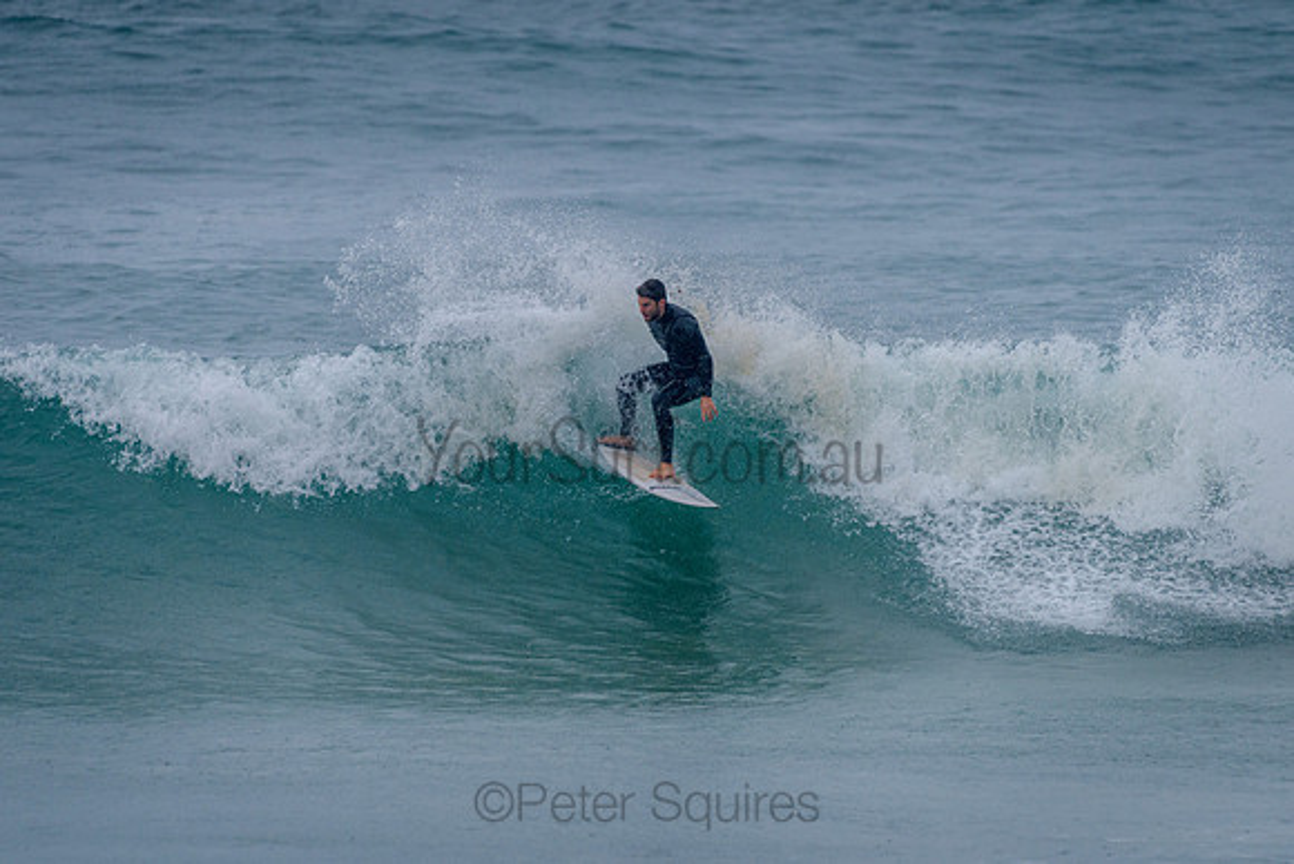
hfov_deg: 3.4
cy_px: 432
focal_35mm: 613
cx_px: 647
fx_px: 22021
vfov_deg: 2.2
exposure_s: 1/2000
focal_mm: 500
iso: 640
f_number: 5.6
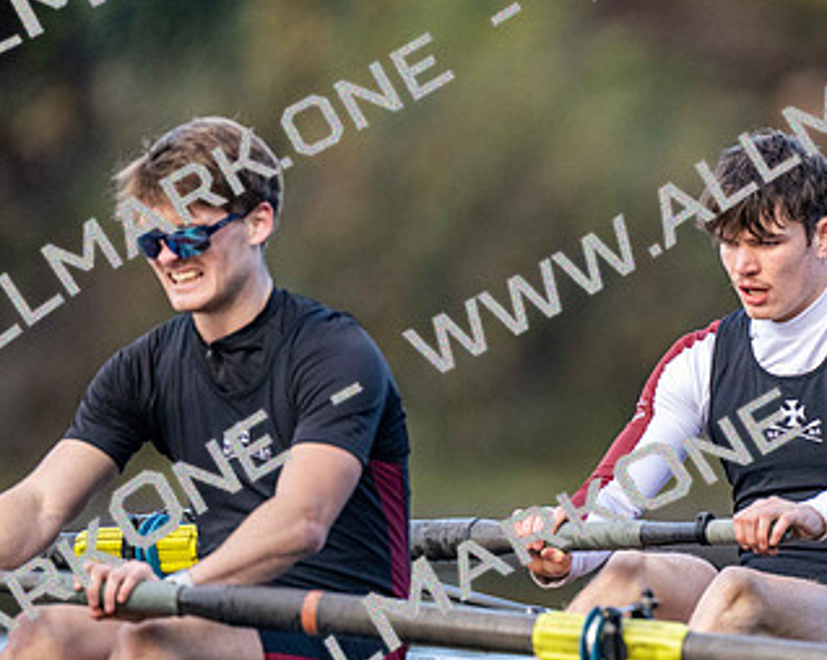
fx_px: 25121
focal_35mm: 1027
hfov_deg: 1.9
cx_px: 726
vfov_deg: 1.5
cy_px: 381
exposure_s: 1/2500
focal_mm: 600
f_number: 4
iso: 3200
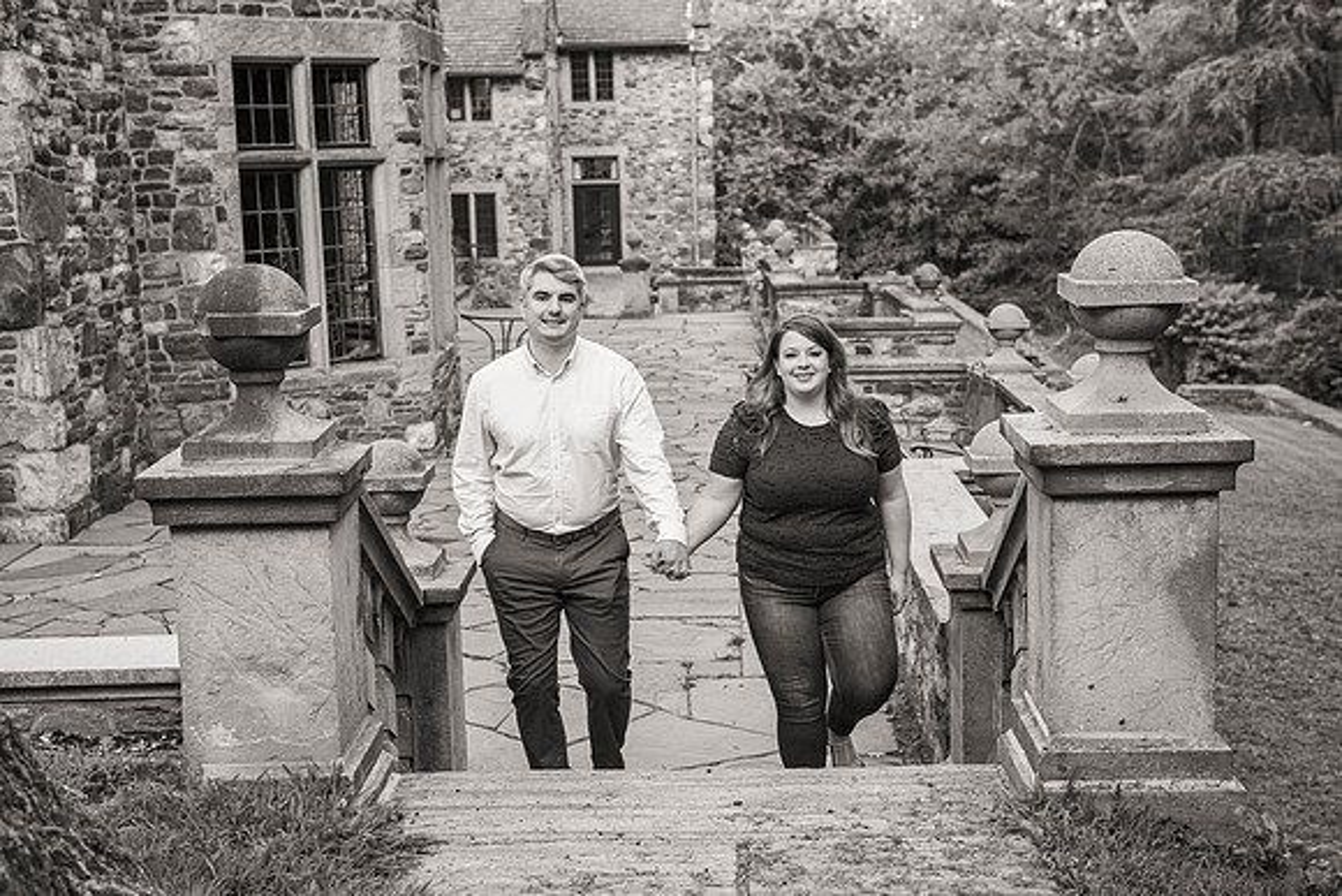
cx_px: 640
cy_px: 456
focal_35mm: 54
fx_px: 2027
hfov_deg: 36.6
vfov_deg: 24.9
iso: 1600
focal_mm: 52
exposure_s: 1/200
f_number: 4
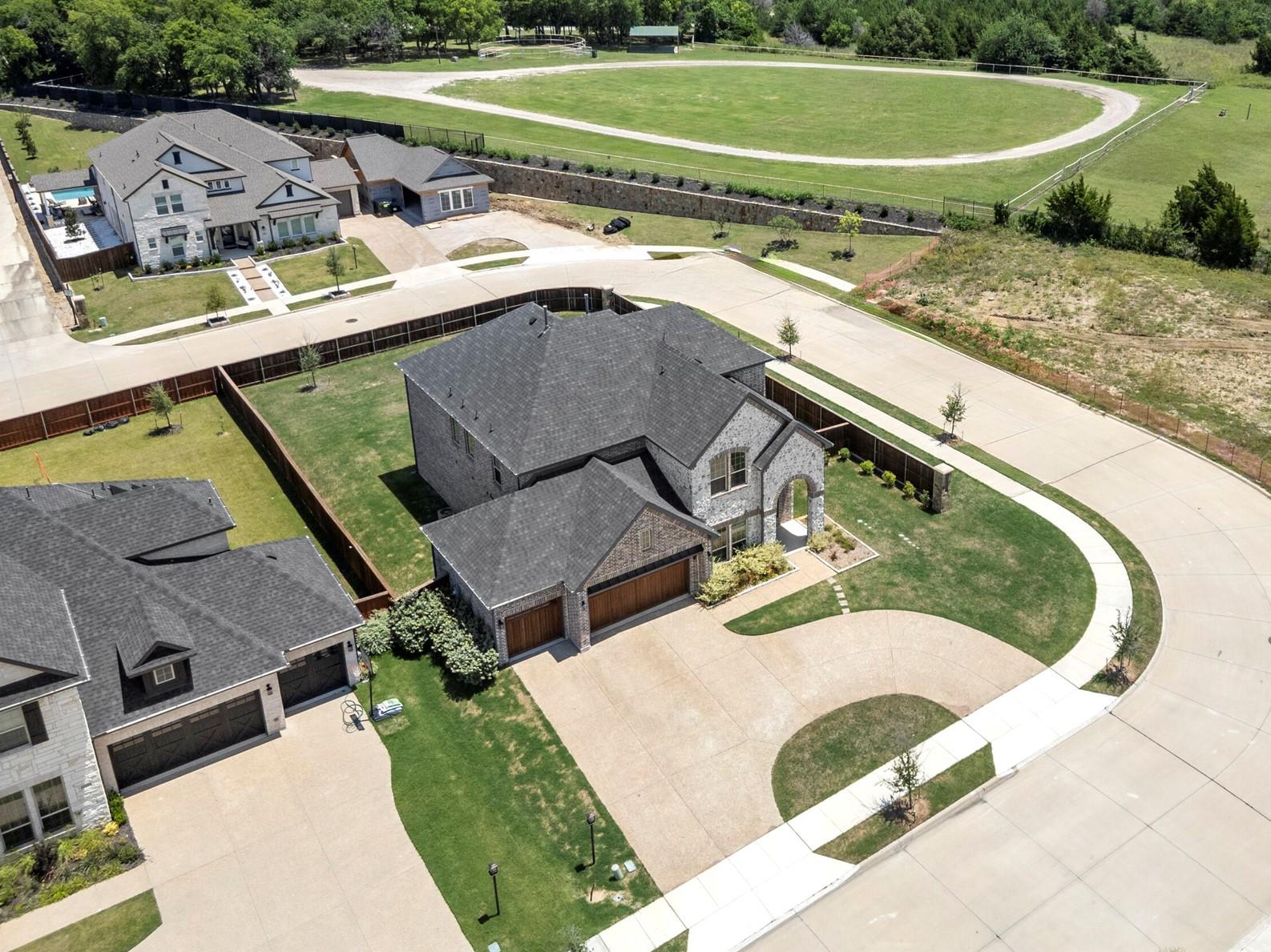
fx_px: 1138
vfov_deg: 44.9
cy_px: 339
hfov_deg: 57.9
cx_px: 763
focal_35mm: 31
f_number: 1.7
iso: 120
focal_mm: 6.72
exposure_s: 1/4000
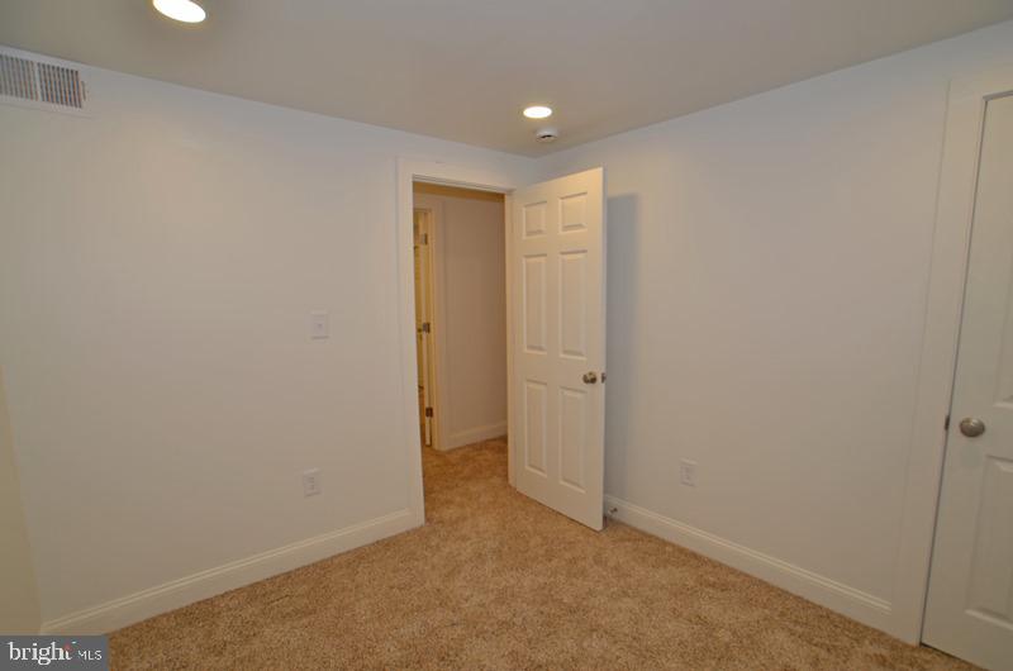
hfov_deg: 95.1
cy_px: 336
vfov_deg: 71.8
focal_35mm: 16
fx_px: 463
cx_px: 506
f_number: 4.5
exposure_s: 1/60
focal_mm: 11
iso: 125
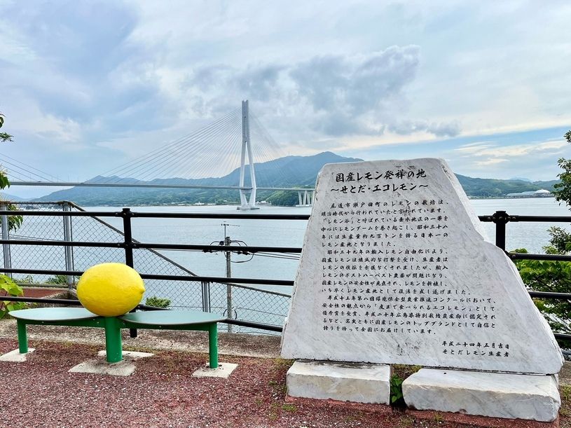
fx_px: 429
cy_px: 214
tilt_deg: -5.1
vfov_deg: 53.1
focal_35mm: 26
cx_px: 286
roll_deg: +2.0
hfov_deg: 67.3
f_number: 1.6
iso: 50
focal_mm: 5.1
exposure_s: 1/3521
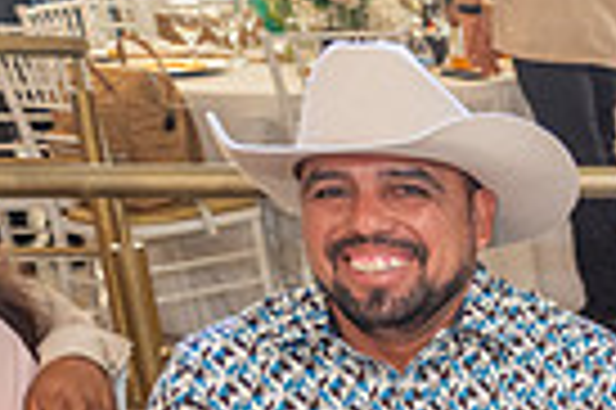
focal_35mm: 102
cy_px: 565
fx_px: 1743
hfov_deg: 15.7
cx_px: 1245
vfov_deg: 12.9
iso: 800
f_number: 2.8
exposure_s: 1/160
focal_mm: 24
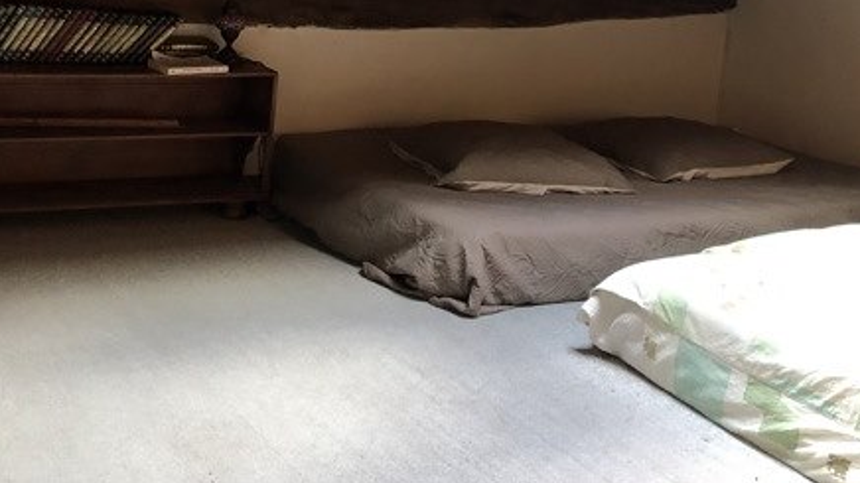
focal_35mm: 56
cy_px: 8
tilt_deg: -2.9
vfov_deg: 20.8
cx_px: 442
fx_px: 1277
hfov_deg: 37.2
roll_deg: -4.3
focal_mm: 3.99
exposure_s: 1/15
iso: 64
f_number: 1.8
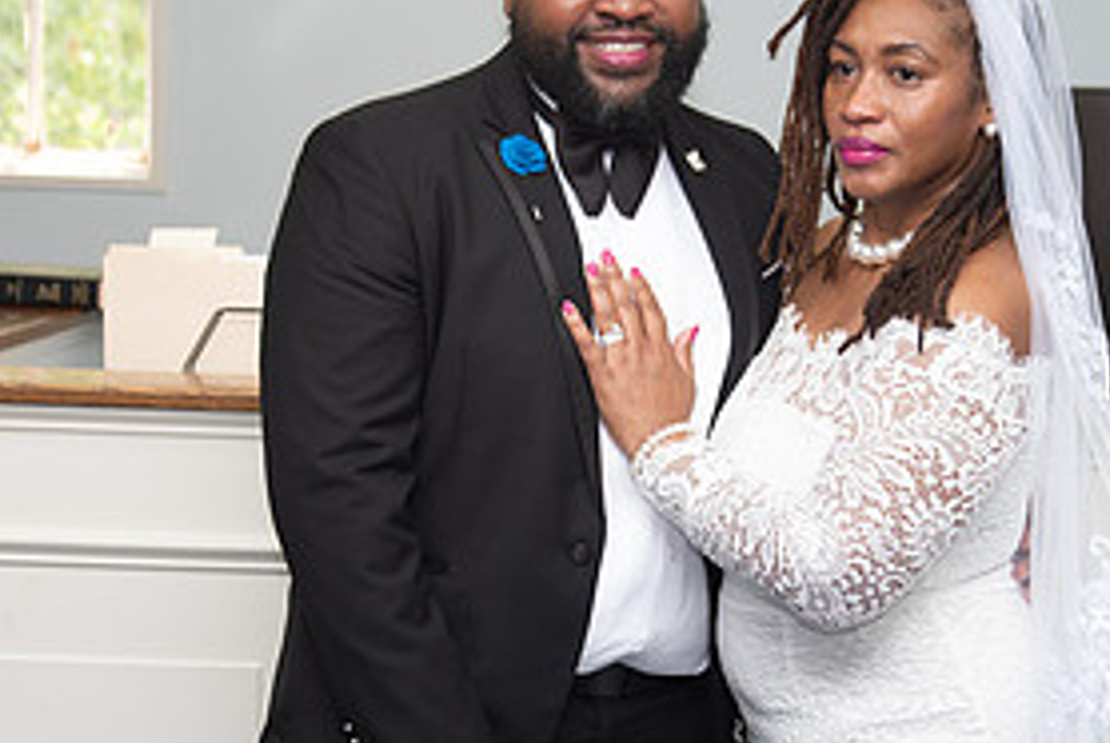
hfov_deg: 16.9
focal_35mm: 121
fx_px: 3735
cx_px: 707
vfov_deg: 11.4
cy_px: 354
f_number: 4.6
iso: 1000
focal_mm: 56
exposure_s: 1/160
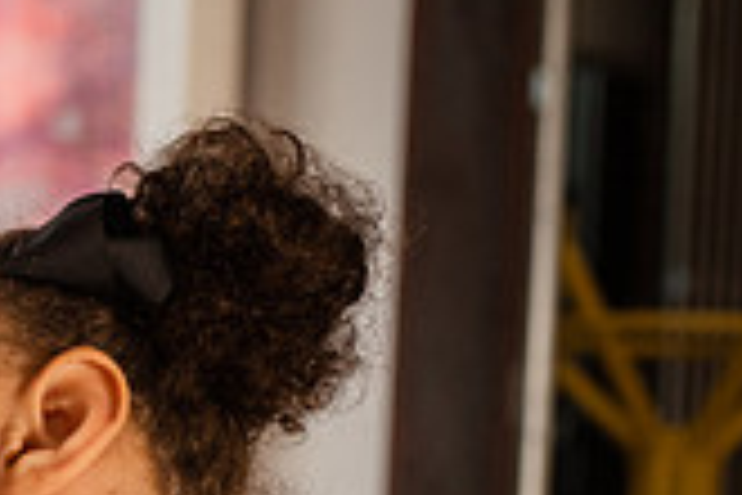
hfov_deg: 11.1
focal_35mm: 176
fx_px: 3627
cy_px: 734
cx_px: -499
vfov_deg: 7.7
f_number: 5.6
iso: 1600
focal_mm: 50
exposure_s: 1/125
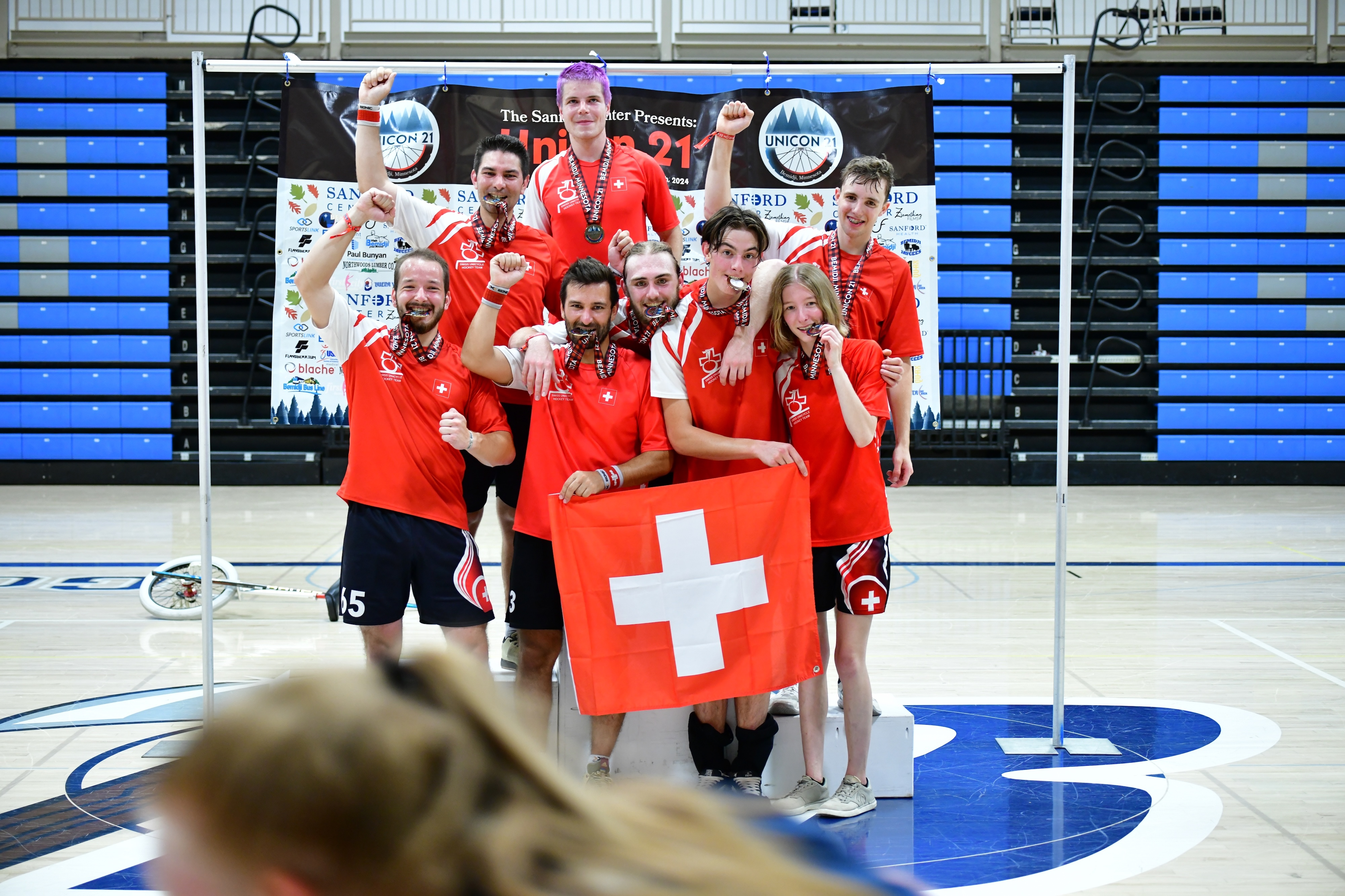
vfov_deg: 19.5
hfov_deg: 28.8
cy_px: 448
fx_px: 2615
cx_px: 672
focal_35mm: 70
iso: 2800
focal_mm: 70
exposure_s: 1/80
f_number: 5
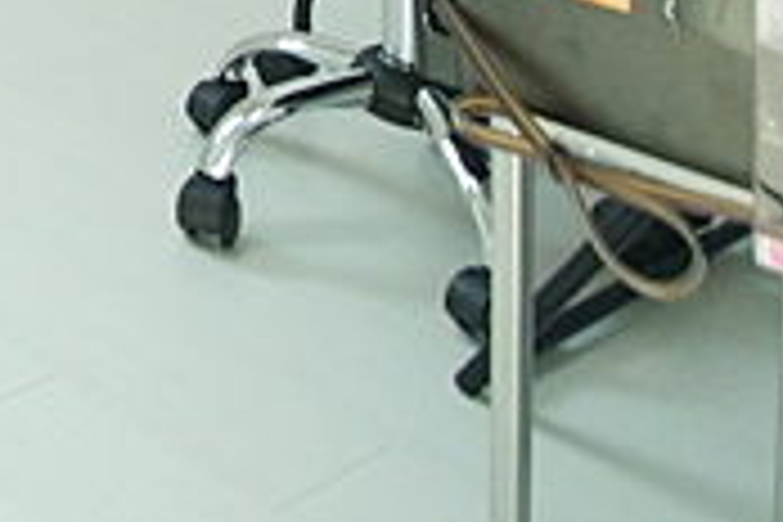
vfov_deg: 14.5
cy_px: -662
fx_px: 1501
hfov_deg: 23.2
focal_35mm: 69
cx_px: -414
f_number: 4
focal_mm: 10
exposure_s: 1/320
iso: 800
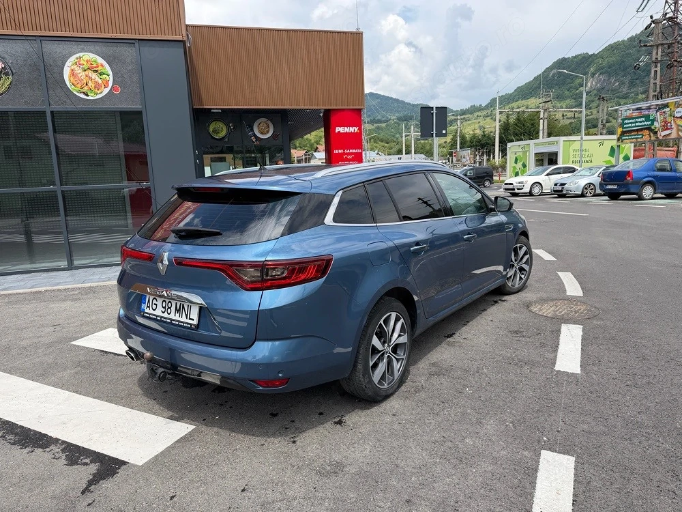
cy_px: 256
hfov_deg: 71.6
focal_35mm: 24
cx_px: 341
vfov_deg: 56.8
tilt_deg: -9.7
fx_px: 473
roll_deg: +2.4
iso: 80
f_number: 1.78
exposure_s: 1/3279
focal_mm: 6.76
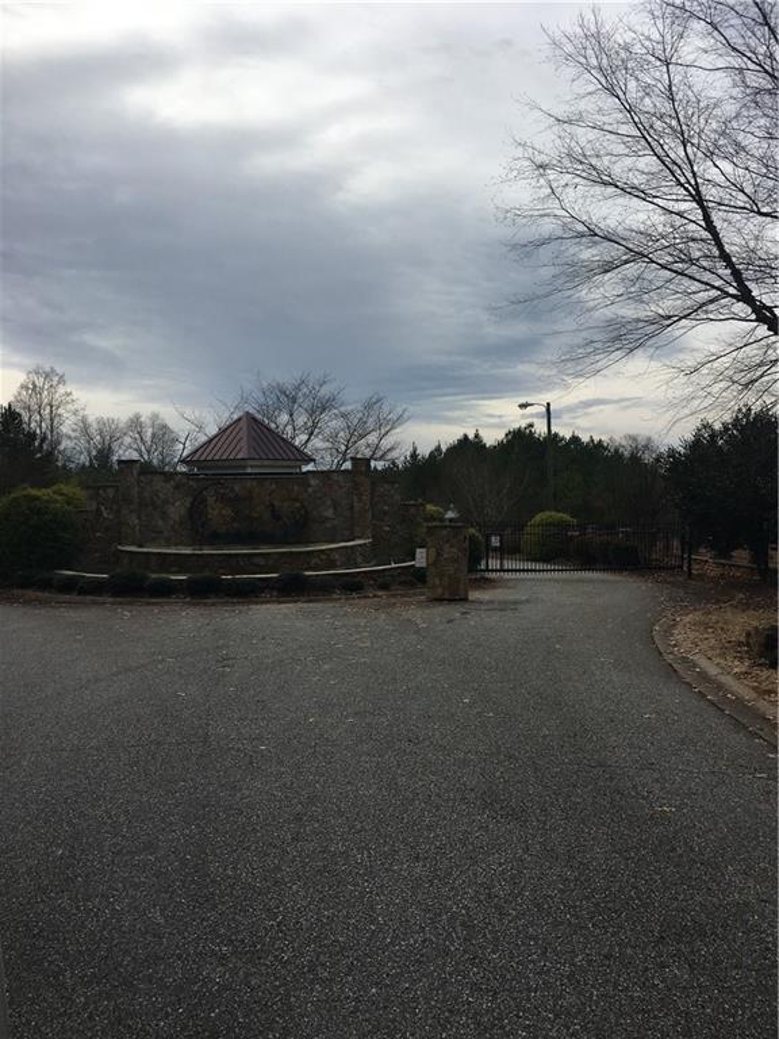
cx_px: 390
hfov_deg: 48.2
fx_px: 870
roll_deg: +1.1
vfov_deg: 61.7
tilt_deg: -2.6
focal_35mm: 29
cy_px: 520
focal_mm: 4.15
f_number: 2.2
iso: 25
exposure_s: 1/1709
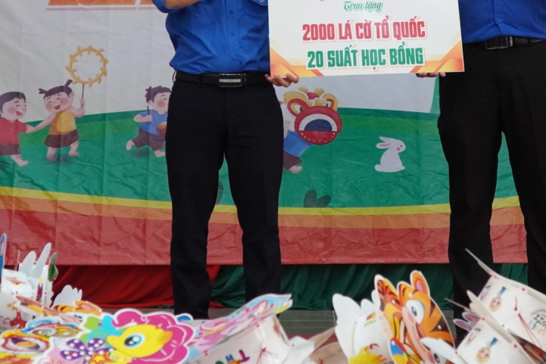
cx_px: 292
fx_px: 1122
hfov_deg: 27.3
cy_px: -29
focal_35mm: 74
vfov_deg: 17.8
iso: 2000
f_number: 4
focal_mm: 22
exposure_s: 1/80
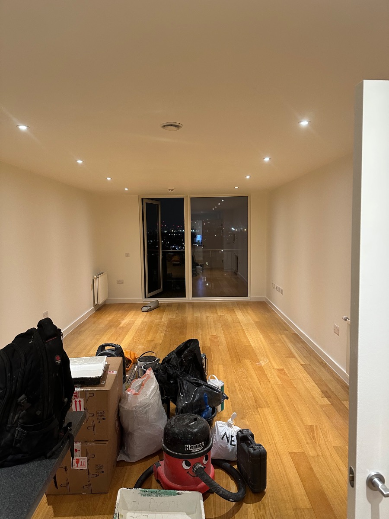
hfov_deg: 56.8
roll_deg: +1.6
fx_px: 360
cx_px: 194
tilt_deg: -5.0
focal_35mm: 24
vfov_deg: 71.6
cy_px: 260
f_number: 1.78
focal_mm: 6.86
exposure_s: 1/50
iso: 320
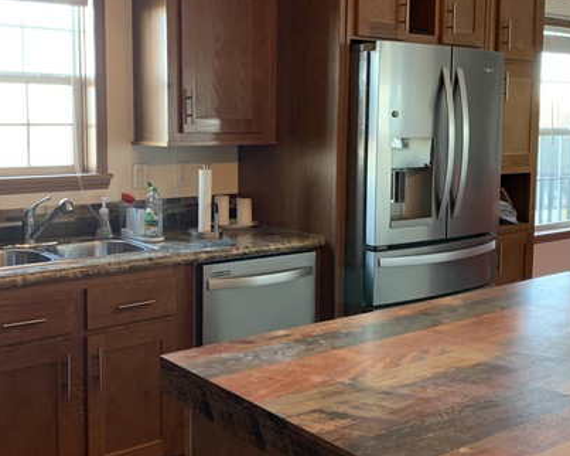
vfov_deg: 35.6
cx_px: 220
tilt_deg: -5.2
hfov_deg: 43.6
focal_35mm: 42
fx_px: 708
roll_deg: +0.5
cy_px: 190
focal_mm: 4.25
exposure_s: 1/40
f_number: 1.8
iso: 250
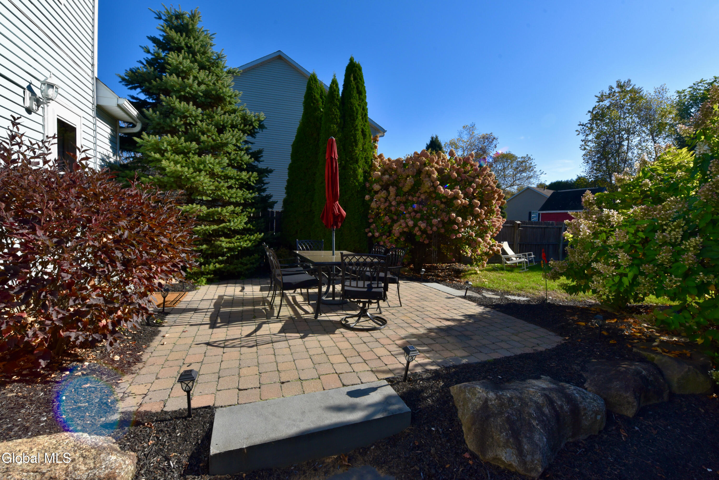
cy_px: 240
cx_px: 360
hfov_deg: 104.2
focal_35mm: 14
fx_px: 280
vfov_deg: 81.3
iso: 800
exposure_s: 1/640
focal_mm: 14
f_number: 13
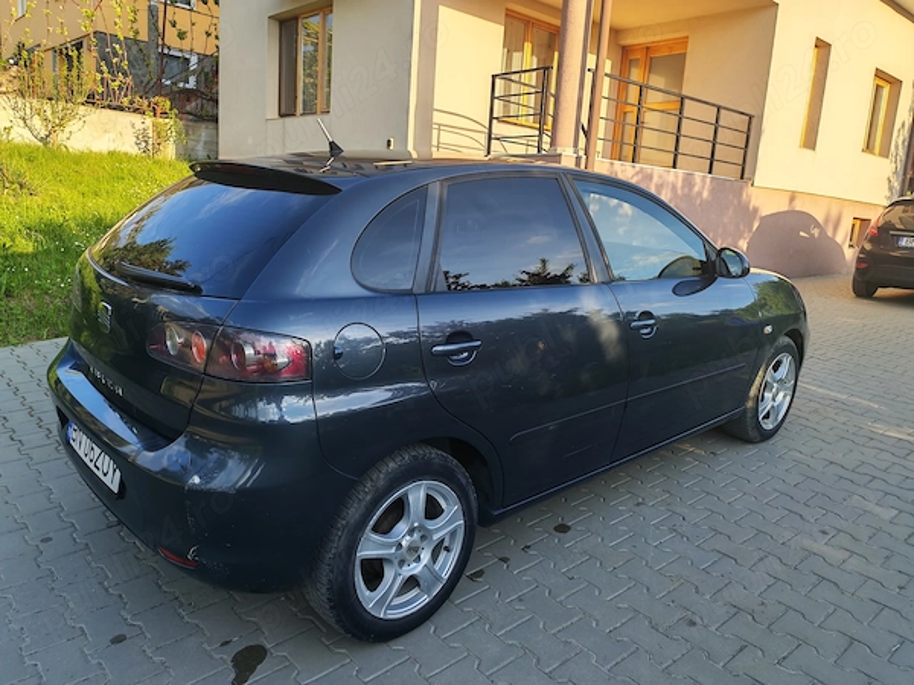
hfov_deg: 65.3
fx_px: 713
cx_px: 457
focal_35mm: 27
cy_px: 342
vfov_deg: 51.4
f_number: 1.9
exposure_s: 1/450
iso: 50
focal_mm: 6.12
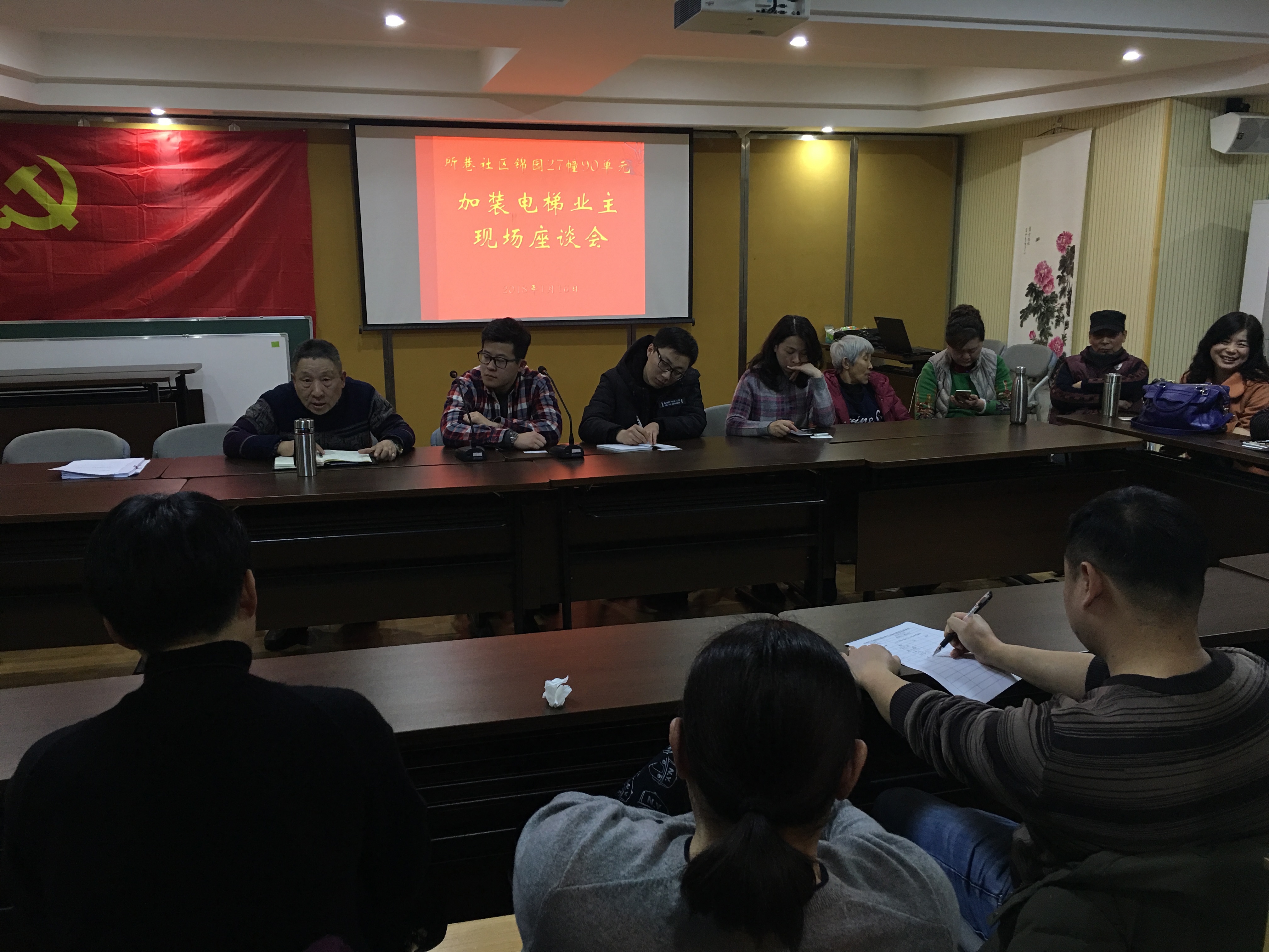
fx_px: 1063
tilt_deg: -10.8
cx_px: 634
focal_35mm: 29
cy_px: 476
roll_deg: +0.3
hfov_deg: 61.7
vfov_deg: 48.2
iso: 64
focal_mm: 4.15
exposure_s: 1/17
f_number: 2.2
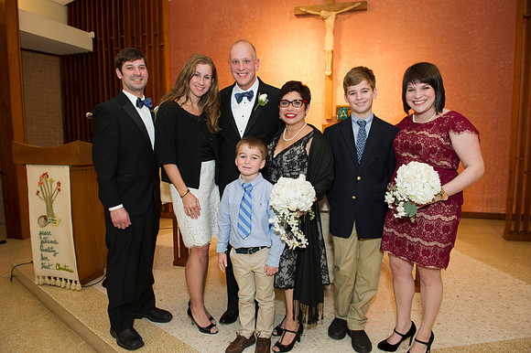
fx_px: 354
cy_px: 176
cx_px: 266
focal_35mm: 24
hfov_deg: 73.8
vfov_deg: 53.1
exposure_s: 1/160
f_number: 5.6
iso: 1600
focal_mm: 24
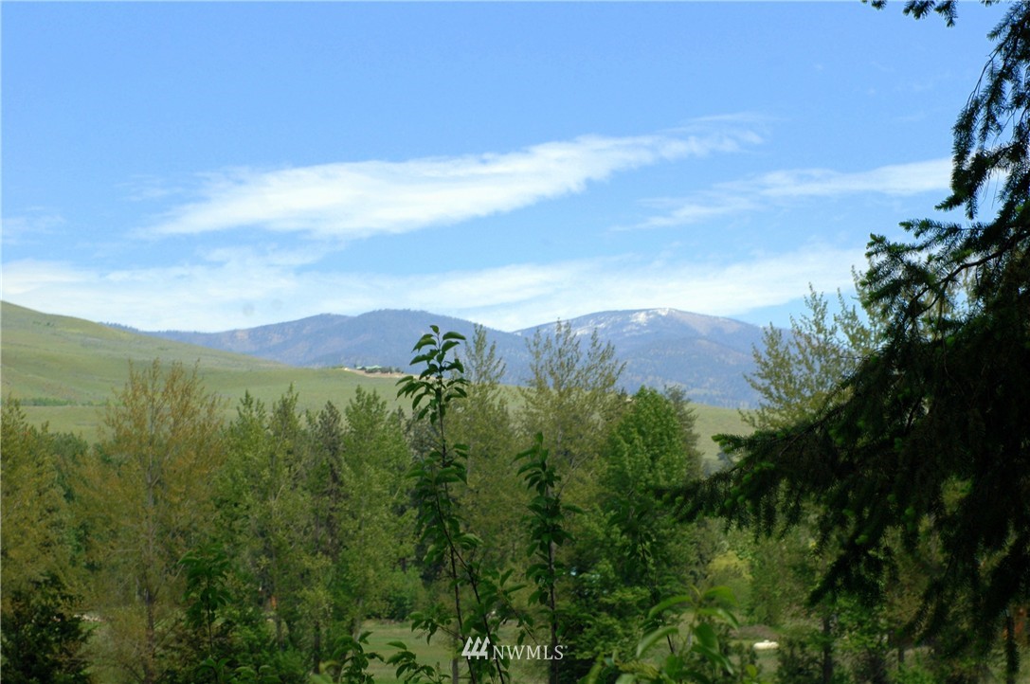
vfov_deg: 13.0
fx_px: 3001
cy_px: 342
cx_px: 515
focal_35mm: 105
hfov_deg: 19.5
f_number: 6.3
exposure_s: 1/160
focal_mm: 70
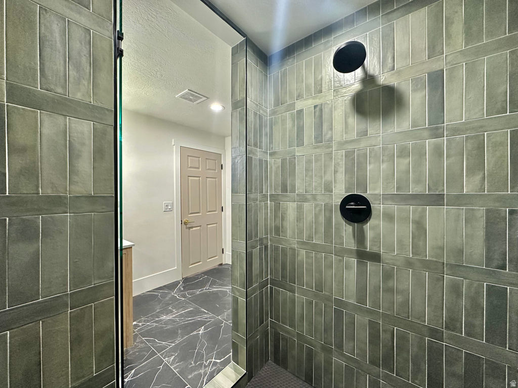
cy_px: 194
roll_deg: +0.5
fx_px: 209
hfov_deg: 102.1
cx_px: 259
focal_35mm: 14
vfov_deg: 85.7
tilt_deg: +0.0
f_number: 2.2
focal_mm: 2.22
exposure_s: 1/120
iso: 320
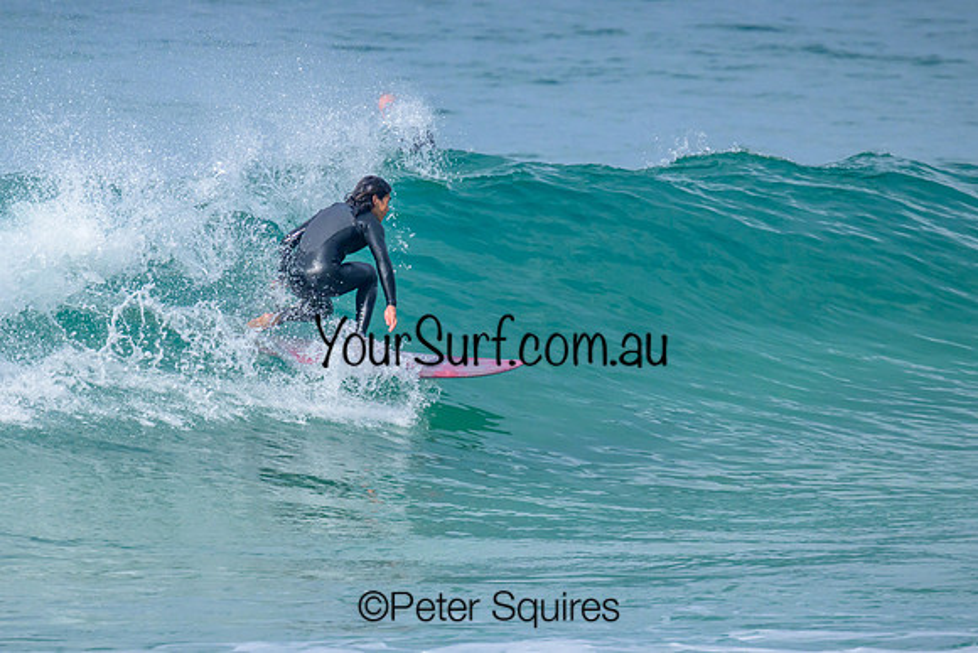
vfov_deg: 1.5
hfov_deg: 2.2
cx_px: 460
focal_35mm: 934
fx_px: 25381
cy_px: 322
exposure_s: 1/2000
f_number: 11
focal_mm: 680
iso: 1100
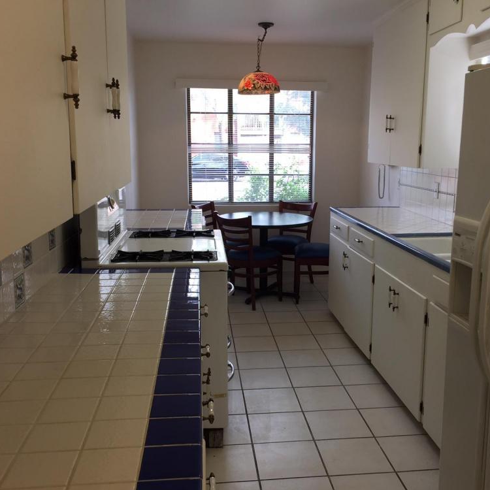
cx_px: 266
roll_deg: +0.0
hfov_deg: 47.2
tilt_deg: -9.7
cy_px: 250
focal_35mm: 35
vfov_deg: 47.2
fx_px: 561
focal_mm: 4.15
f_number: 2.2
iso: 32
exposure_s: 1/60
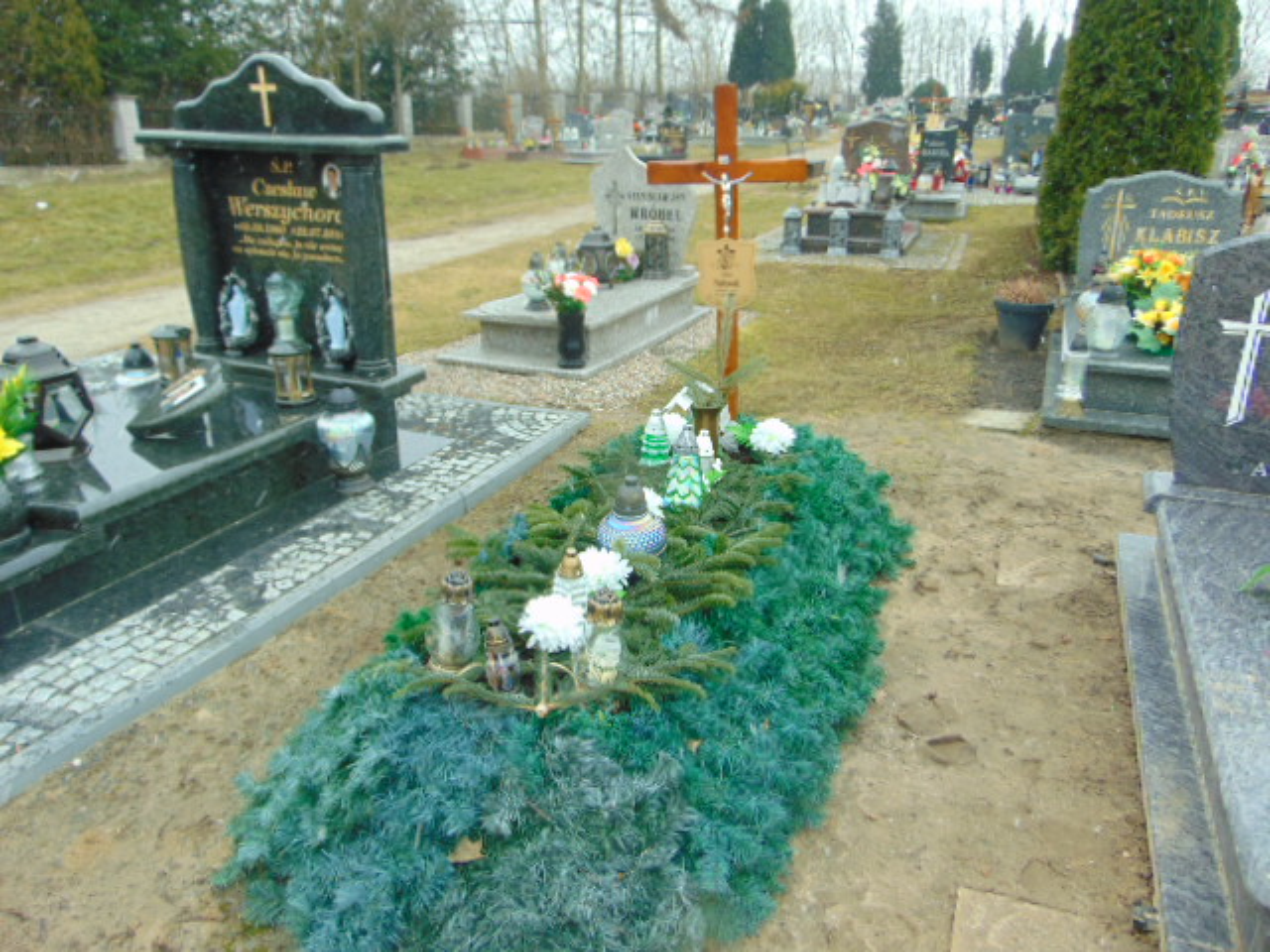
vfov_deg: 54.9
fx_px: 917
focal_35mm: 25
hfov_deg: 69.4
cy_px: 476
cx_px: 635
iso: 80
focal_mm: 4.5
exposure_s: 1/160
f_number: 3
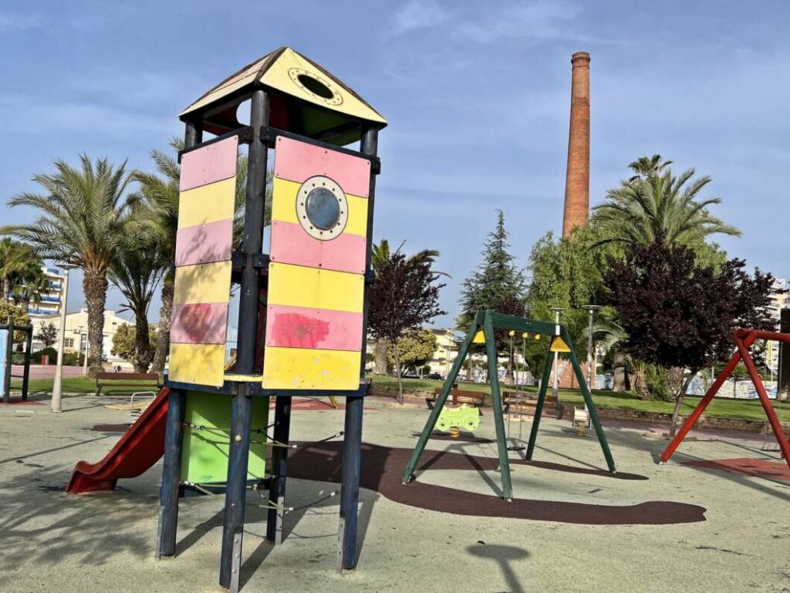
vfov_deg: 53.1
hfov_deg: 67.3
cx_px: 395
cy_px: 296
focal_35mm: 26
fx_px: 594
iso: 50
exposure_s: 1/5587
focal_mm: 5.7
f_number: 1.5
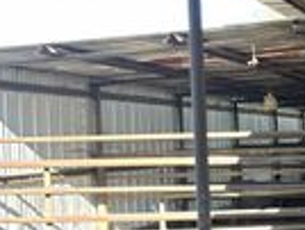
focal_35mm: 97
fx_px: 856
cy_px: 174
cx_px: 505
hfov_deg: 17.4
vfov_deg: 15.2
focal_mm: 5.7
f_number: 1.5
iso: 50
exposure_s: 1/347
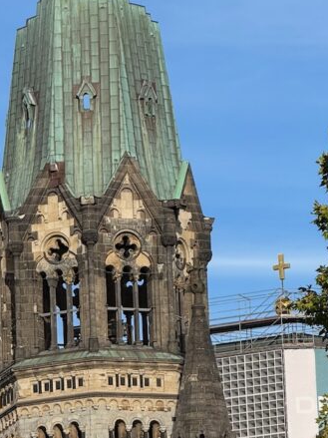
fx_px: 3539
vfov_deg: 7.1
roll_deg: +2.0
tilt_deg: +13.6
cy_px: 389
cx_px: 77
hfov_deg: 5.3
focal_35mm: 280
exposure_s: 1/1018
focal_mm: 15.66
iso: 50
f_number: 2.8
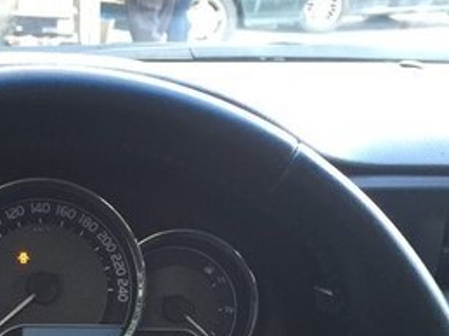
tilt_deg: -28.0
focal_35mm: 74
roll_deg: -0.5
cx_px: 81
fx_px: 959
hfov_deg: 25.8
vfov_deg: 18.7
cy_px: 415
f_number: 2.2
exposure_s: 1/33
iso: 64
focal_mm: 4.15
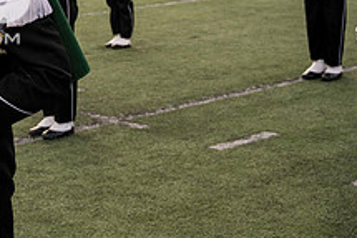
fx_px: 842
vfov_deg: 15.6
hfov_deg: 21.8
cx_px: -95
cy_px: -21
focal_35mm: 85
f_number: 4
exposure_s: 1/2000
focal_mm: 31.5
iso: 500
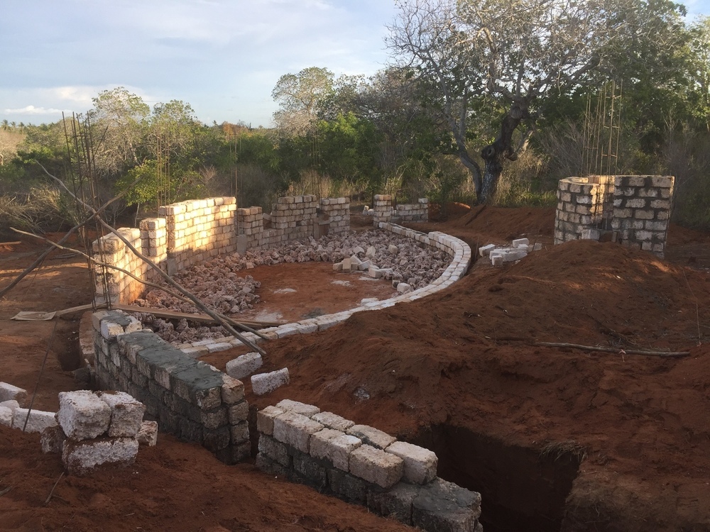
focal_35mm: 29
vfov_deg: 48.2
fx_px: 595
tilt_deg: -13.8
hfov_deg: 61.7
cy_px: 266
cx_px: 355
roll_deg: -1.9
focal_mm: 4.15
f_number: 2.2
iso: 32
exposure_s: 1/608
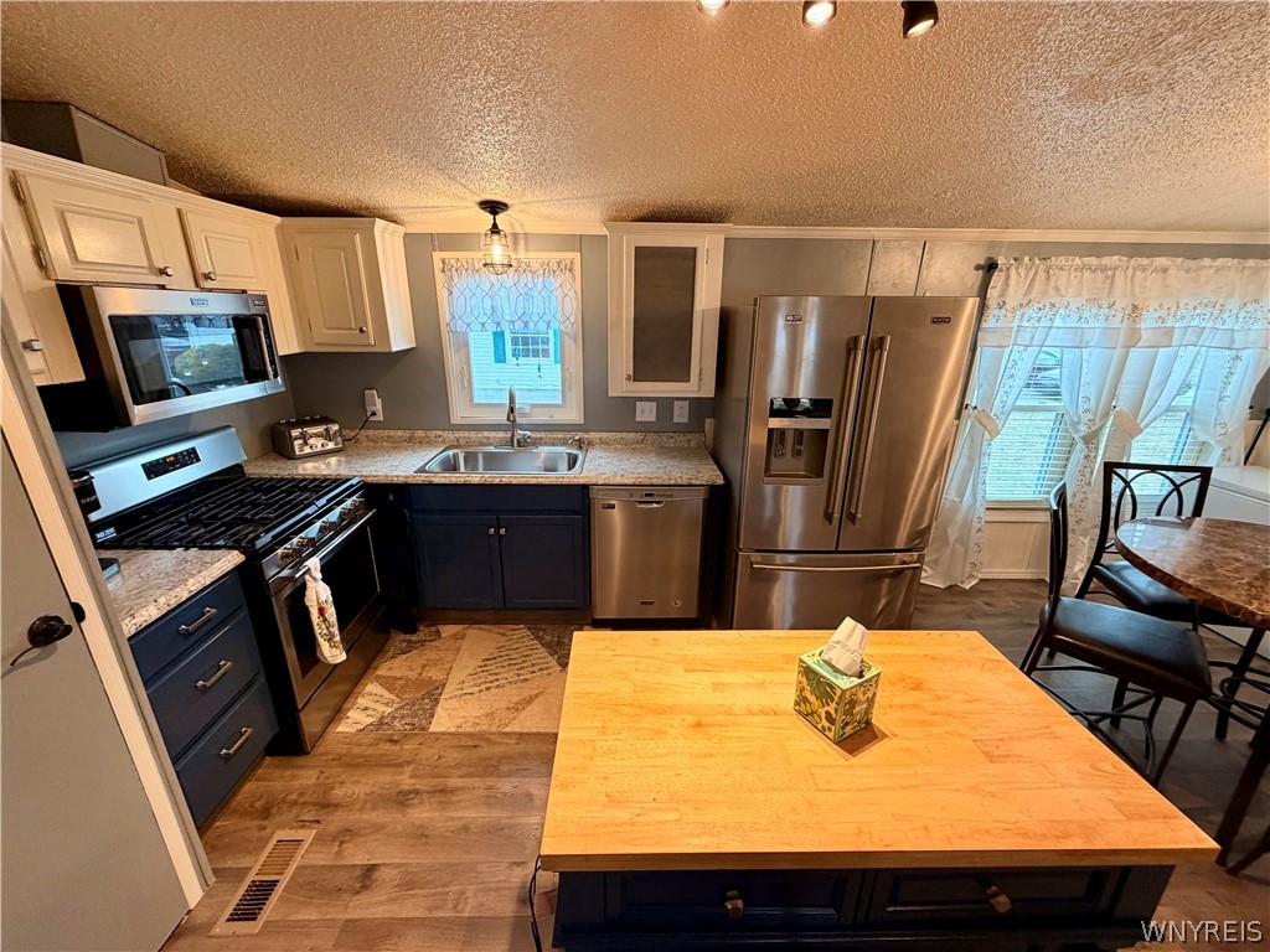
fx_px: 514
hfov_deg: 102.1
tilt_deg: -18.1
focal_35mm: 14
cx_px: 635
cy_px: 476
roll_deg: -0.8
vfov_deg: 85.7
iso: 200
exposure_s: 1/60
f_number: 2.2
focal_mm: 2.22
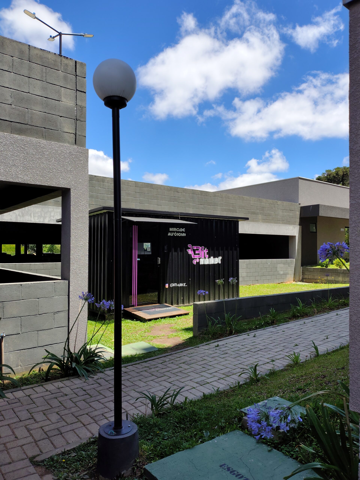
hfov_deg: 54.9
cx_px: 180
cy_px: 240
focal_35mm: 25
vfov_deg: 69.4
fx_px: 347
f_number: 1.7
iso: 149
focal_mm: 4.71
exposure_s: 1/1582
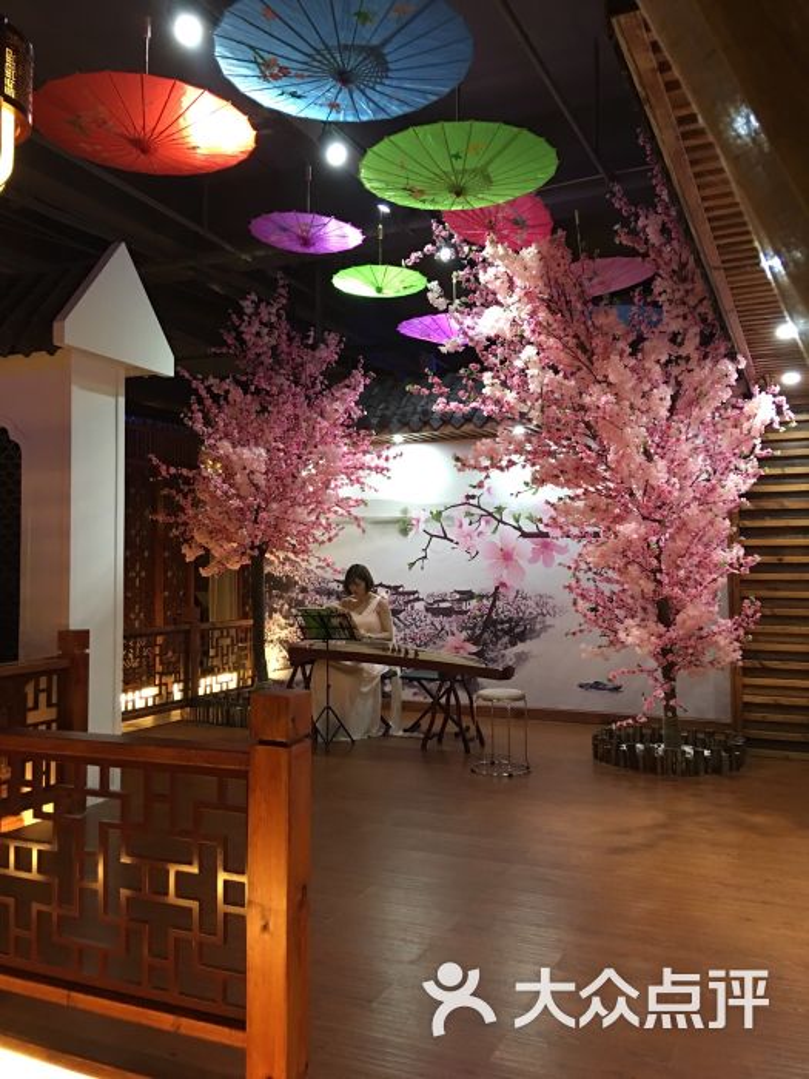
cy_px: 540
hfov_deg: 48.2
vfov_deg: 61.7
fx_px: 904
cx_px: 404
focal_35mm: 29
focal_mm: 4.15
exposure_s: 1/8
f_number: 2.2
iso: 100
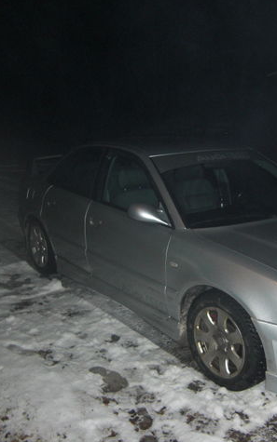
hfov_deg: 31.5
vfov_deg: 49.3
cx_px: 205
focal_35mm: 40
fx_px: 483
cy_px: 220
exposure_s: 1/60
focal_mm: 4.9
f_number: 2.6
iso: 200
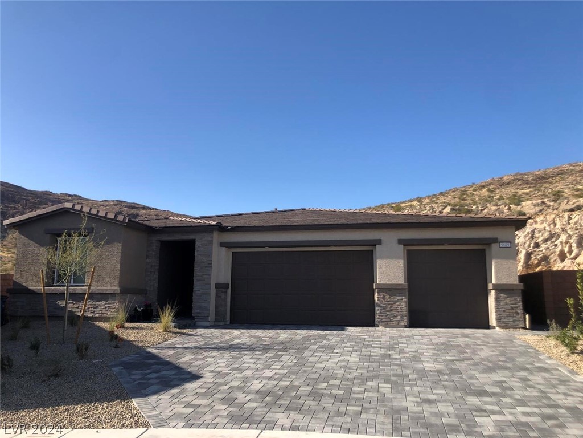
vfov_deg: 49.7
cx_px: 292
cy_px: 219
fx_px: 472
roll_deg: -0.3
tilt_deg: +10.4
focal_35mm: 28
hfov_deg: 63.4
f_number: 1.8
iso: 20
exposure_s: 1/1389
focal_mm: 4
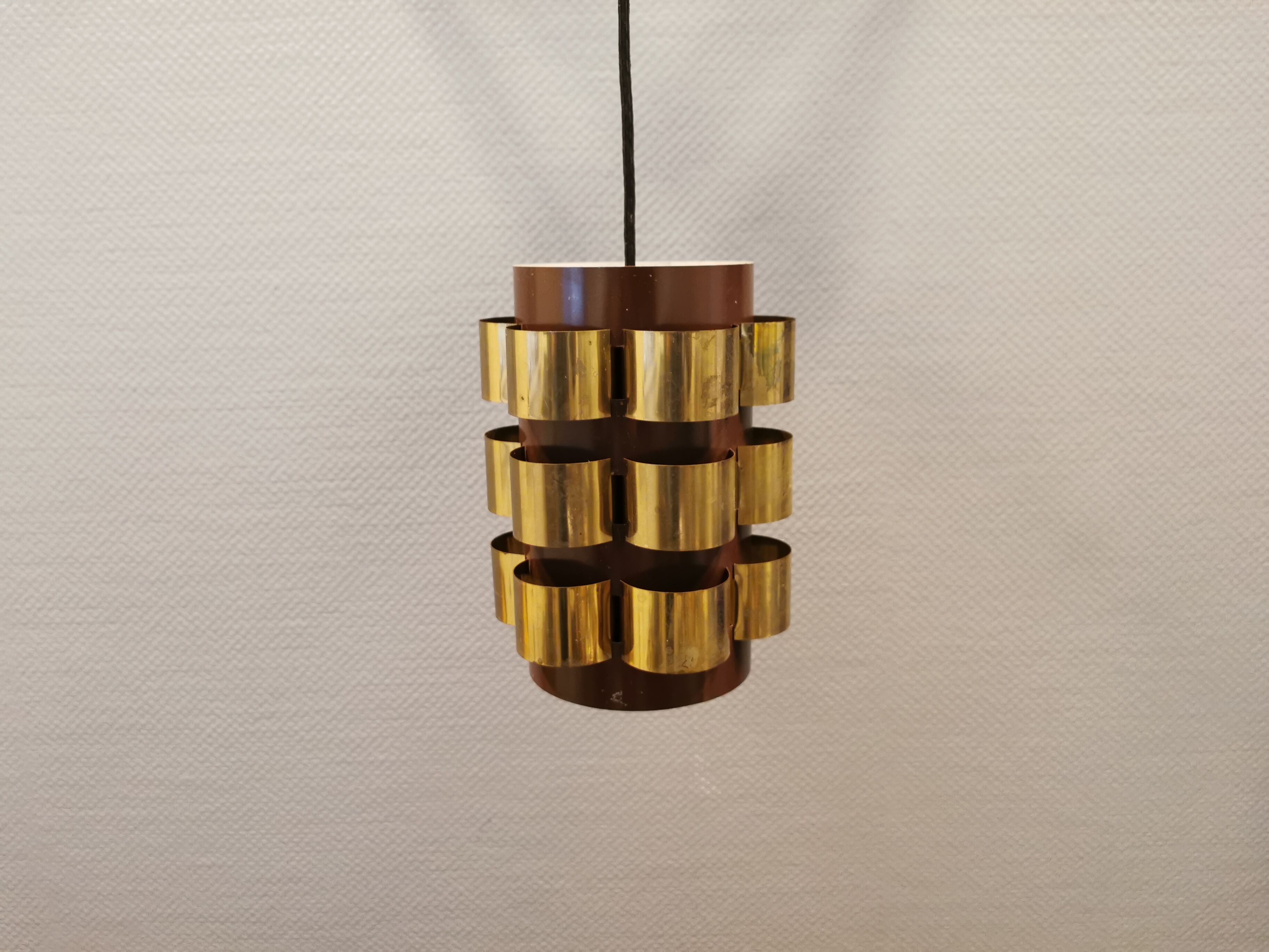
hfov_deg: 65.3
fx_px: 990
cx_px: 634
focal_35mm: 27
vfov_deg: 51.4
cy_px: 476
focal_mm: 5.56
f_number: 1.6
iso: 320
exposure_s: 1/50
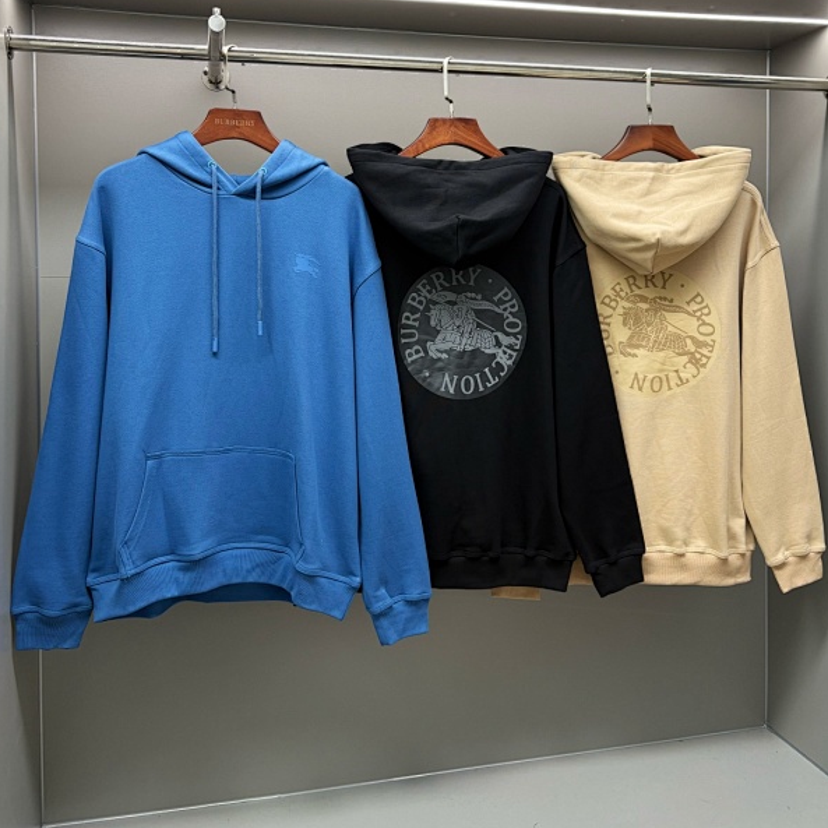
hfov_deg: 52.5
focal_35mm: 31
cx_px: 415
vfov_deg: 51.8
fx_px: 839
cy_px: 293
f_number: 1.6
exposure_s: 1/100
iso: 64
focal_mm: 5.96
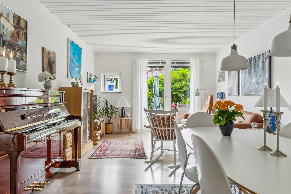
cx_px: 146
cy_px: 97
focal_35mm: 26
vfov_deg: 50.4
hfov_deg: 70.4
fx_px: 206
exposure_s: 1/3.33
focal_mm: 17
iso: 200
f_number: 8
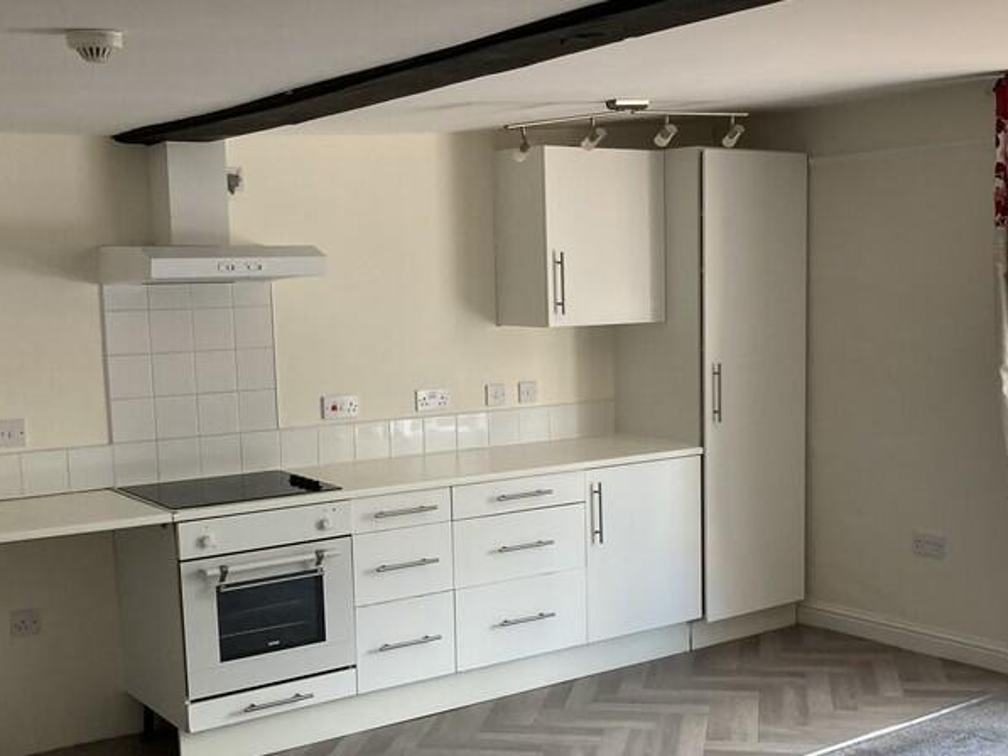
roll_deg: +0.0
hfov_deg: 39.4
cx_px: 628
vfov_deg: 30.2
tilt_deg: -7.5
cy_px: 459
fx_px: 1398
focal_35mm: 48
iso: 80
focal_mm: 3.99
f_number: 1.8
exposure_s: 1/114
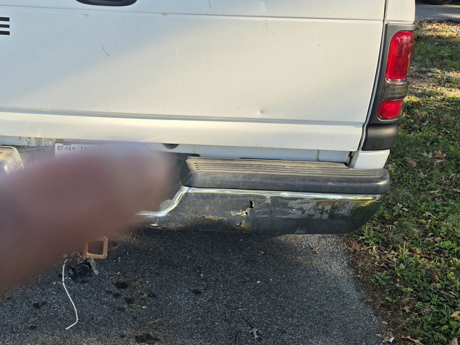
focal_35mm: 46
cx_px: 117
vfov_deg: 31.5
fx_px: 611
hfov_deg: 40.1
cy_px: 168
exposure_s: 1/1761
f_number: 1.4
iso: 64
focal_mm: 6.5
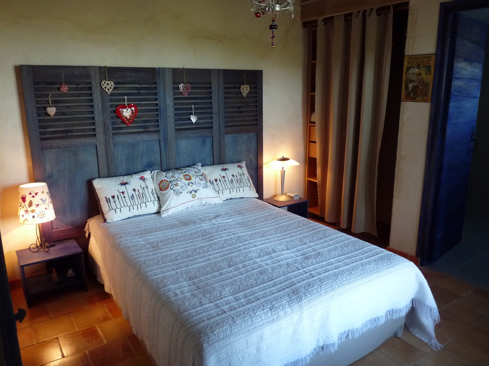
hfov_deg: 65.3
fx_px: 381
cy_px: 183
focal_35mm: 27
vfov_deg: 51.4
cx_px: 244
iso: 320
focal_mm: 4.8
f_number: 2.8
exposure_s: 1/30
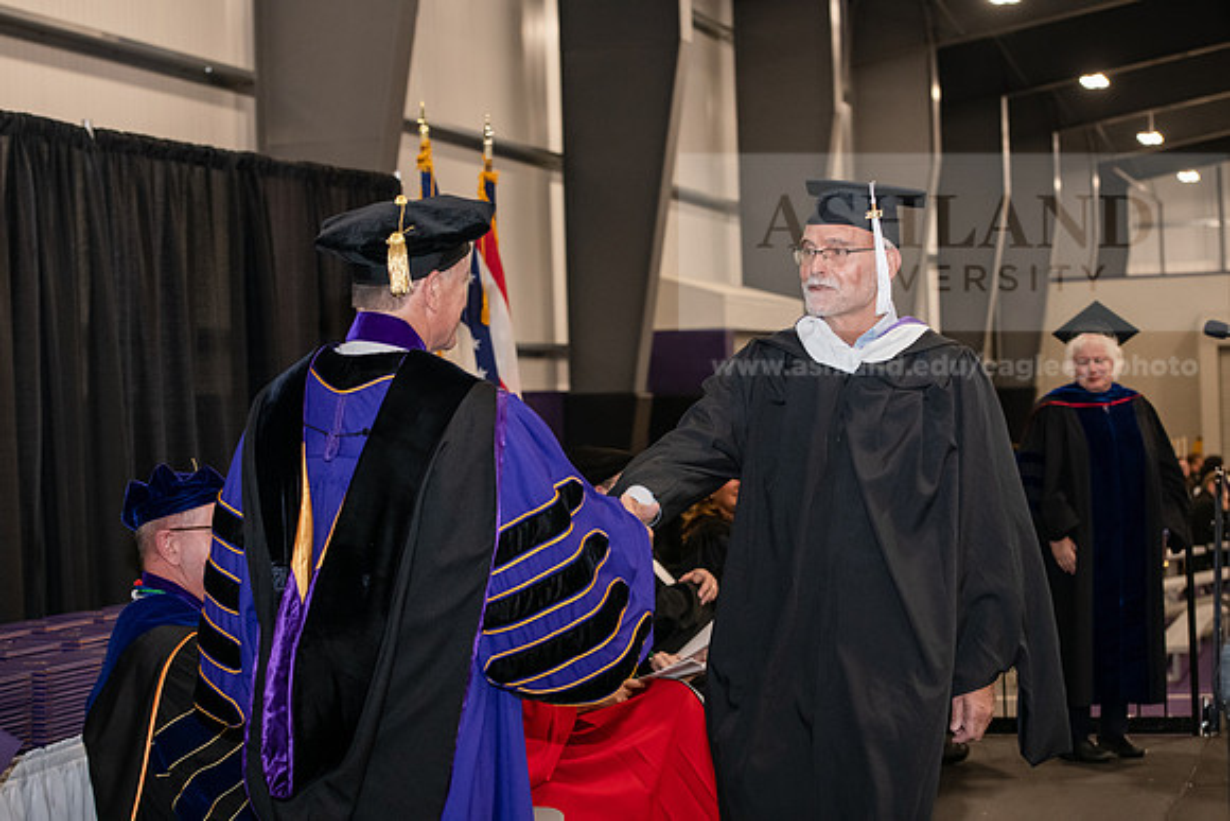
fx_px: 2392
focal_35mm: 70
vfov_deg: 19.5
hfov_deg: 28.8
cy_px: 410
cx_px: 615
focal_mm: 70
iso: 2500
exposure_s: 1/200
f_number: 5
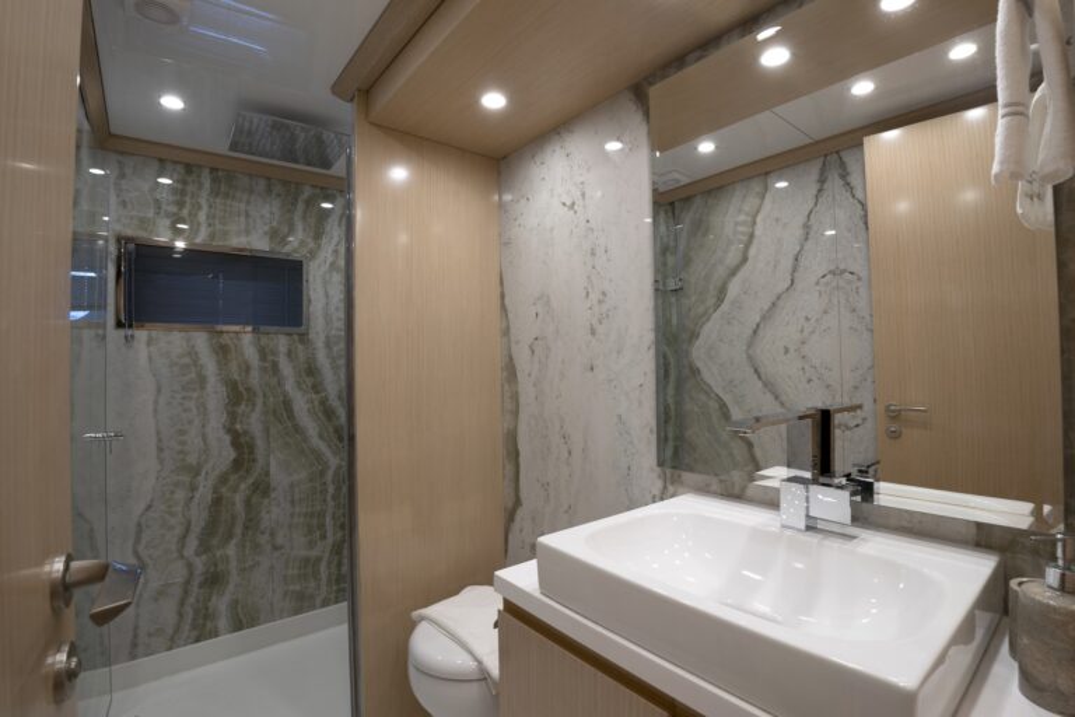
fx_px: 448
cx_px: 538
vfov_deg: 77.3
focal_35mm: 15
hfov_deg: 100.4
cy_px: 358
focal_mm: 10
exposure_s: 1/8
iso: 200
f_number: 7.1
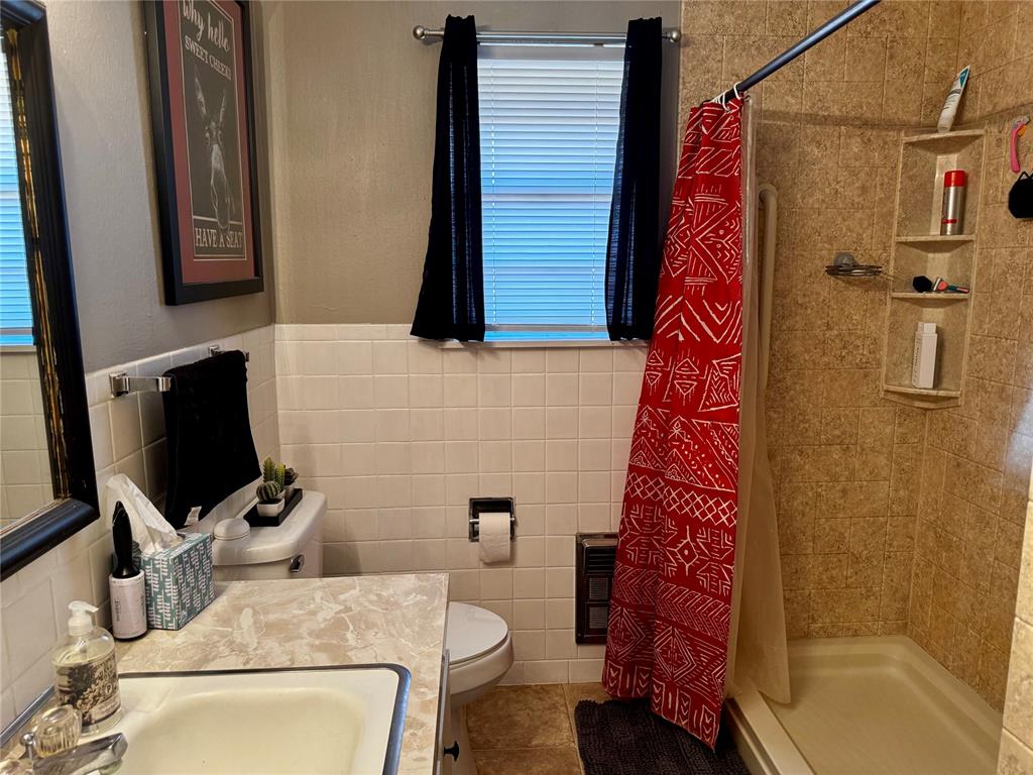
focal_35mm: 24
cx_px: 516
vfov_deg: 56.8
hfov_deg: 71.6
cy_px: 388
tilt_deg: -9.7
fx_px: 716
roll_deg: +0.1
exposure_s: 1/60
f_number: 1.78
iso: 200
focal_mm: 6.76
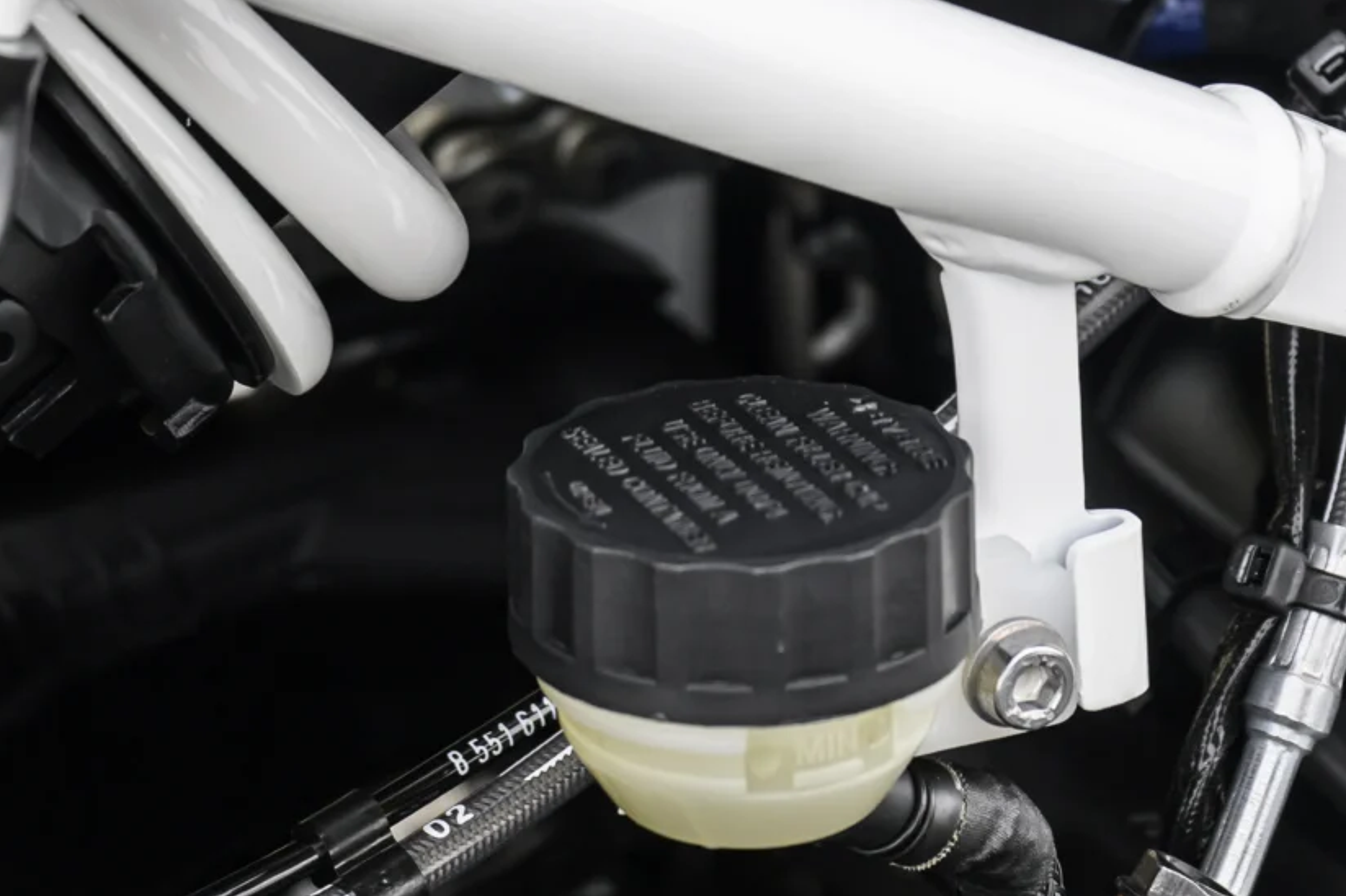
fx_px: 9756
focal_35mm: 261
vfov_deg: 5.2
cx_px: 431
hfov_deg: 7.9
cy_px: -122
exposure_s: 1/80
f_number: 5.6
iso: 250
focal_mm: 84
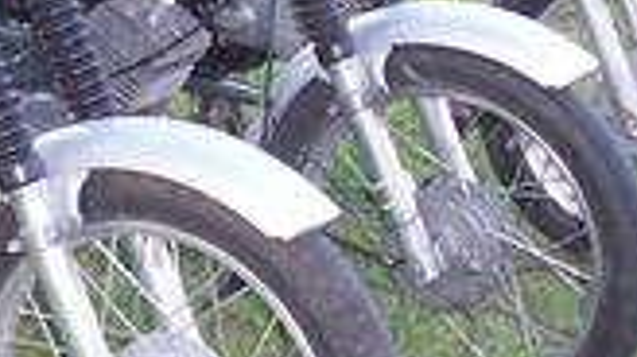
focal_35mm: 131
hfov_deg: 16.2
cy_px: 50
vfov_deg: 9.2
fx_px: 2211
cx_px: 56
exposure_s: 1/60
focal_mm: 5.6
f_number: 2.8
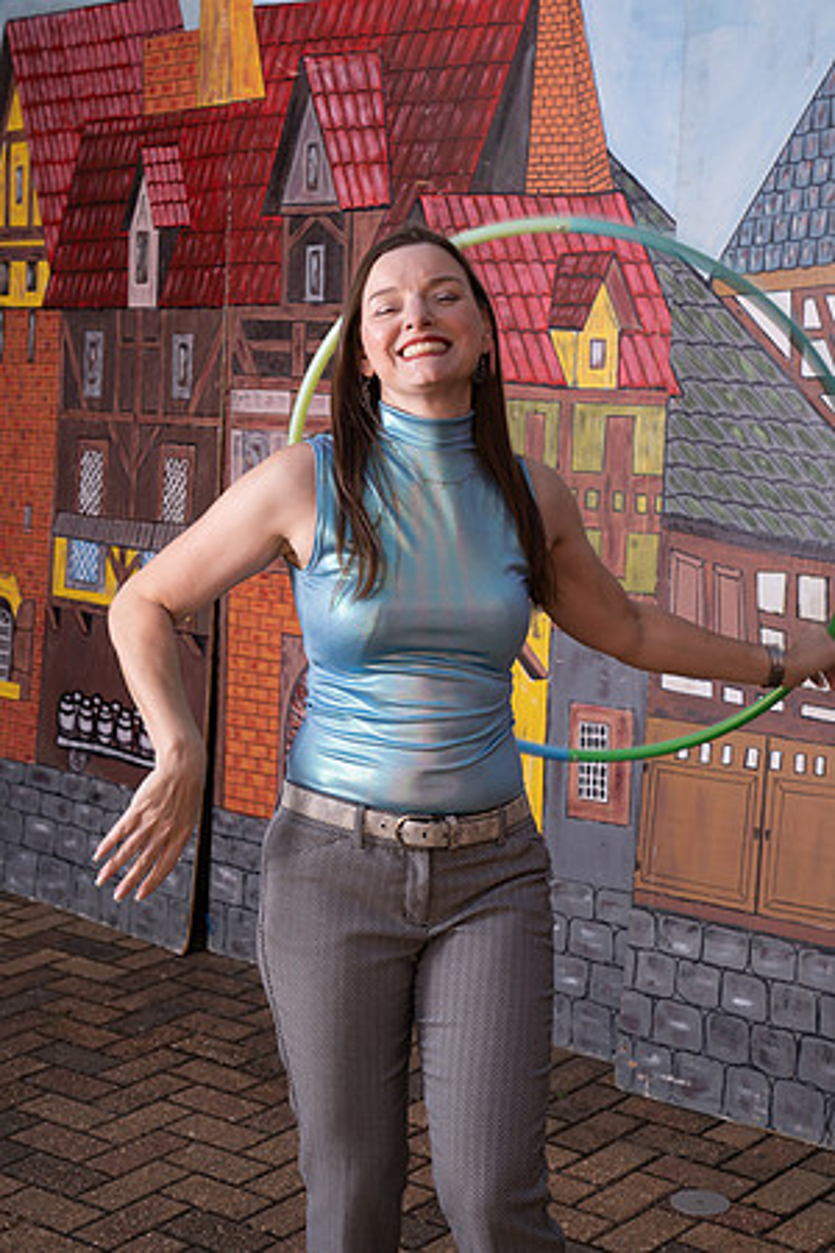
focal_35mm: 63
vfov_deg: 31.9
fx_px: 2192
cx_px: 418
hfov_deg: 21.6
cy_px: 626
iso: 200
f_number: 7.1
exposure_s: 1/200
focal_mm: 63
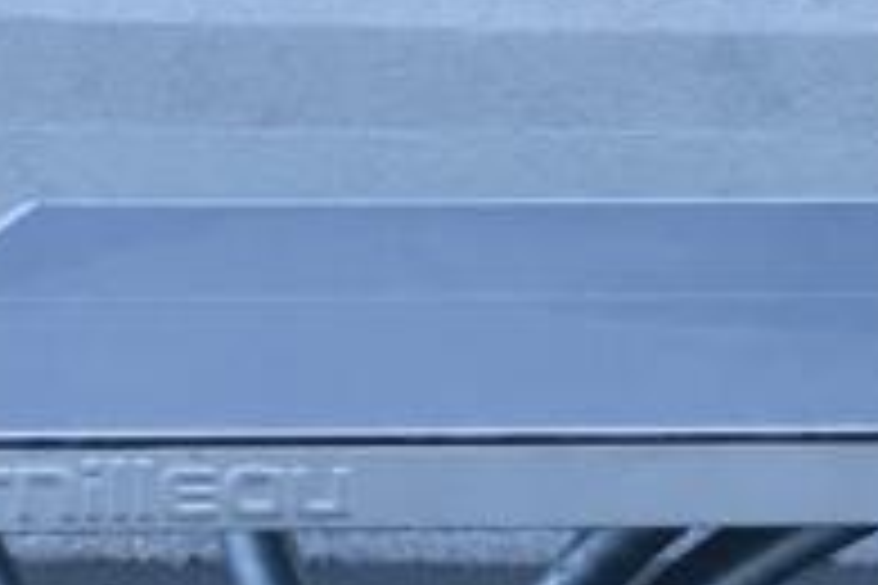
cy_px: 333
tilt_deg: -10.2
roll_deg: +0.5
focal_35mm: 158
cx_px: 1162
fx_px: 3853
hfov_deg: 12.6
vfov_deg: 8.7
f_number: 2.2
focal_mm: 4.15
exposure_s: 1/33
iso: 100
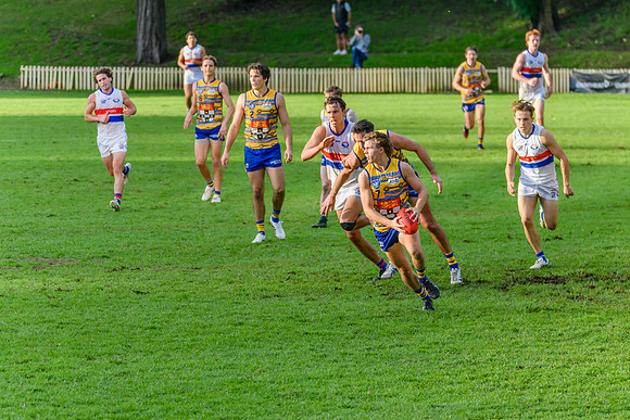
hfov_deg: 8.1
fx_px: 4449
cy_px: 255
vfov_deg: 5.4
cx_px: 374
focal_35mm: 254
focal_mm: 200
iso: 1600
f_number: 5.3
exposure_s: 1/1600
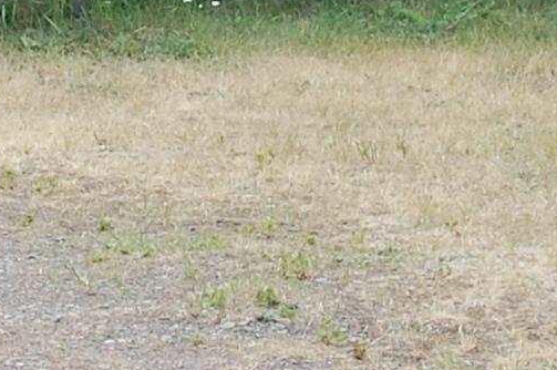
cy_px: -512
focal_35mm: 314
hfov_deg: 6.6
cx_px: 271
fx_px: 4852
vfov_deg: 4.3
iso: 200
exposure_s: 1/200
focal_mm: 35
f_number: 7.1
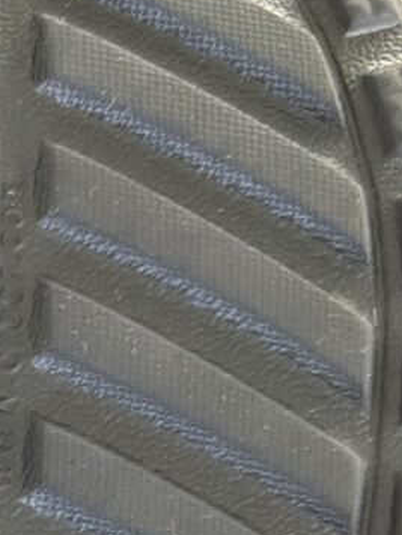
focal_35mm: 138
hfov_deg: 9.3
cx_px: -640
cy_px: 951
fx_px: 2137
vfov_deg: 13.0
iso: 400
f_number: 1.78
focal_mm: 6.76
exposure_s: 1/60
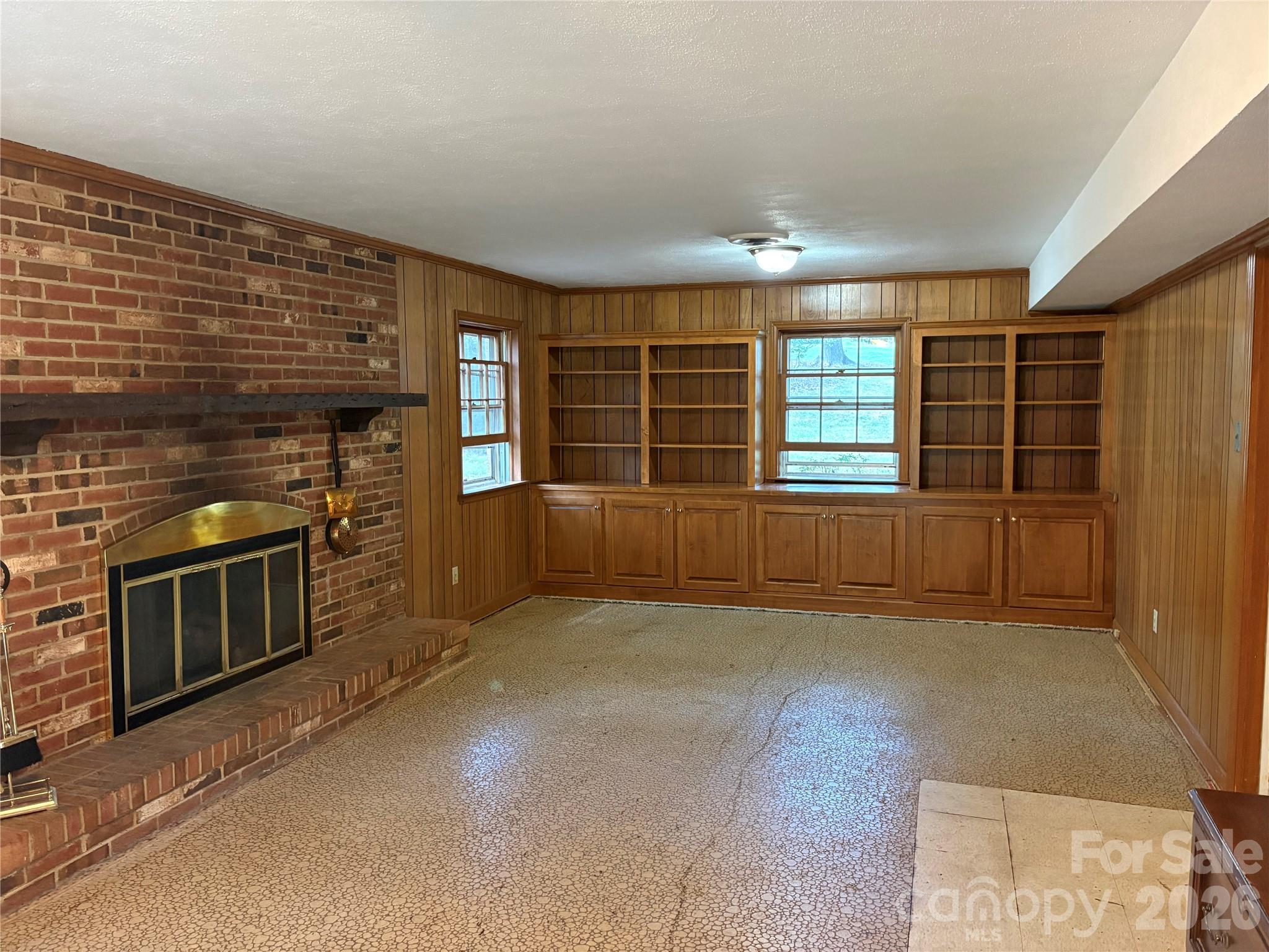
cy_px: 476
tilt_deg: -4.1
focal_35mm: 26
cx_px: 634
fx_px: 953
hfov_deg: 67.3
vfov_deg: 53.1
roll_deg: +0.7
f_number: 1.6
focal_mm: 5.96
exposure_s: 1/40
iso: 500
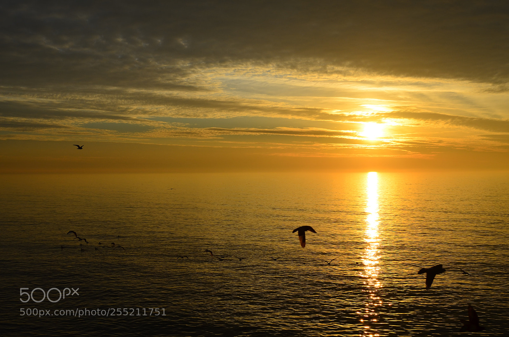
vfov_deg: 27.9
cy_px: 168
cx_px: 254
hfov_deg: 41.2
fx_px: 677
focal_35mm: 48
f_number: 8
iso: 100
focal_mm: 32
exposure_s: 1/640
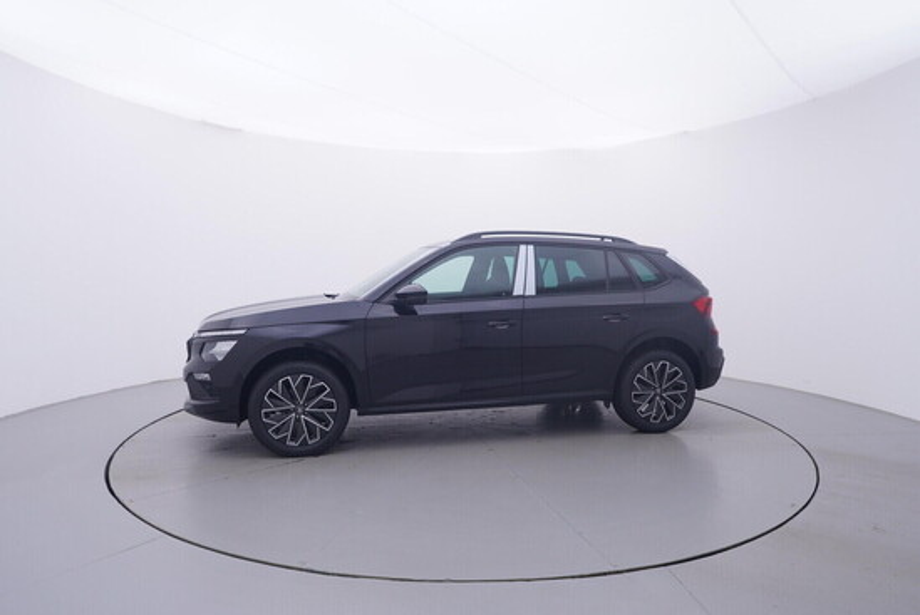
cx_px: 460
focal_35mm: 22
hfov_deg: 77.3
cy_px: 308
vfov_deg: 56.2
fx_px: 575
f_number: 5
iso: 200
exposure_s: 1/80
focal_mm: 15
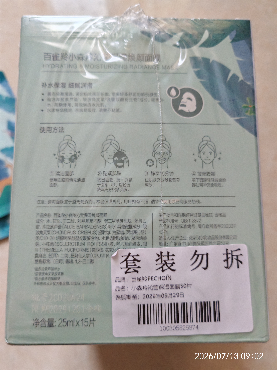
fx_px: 288
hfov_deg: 51.4
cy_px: 185
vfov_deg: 65.3
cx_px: 138
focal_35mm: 27
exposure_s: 1/100
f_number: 1.95
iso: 800
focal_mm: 5.52
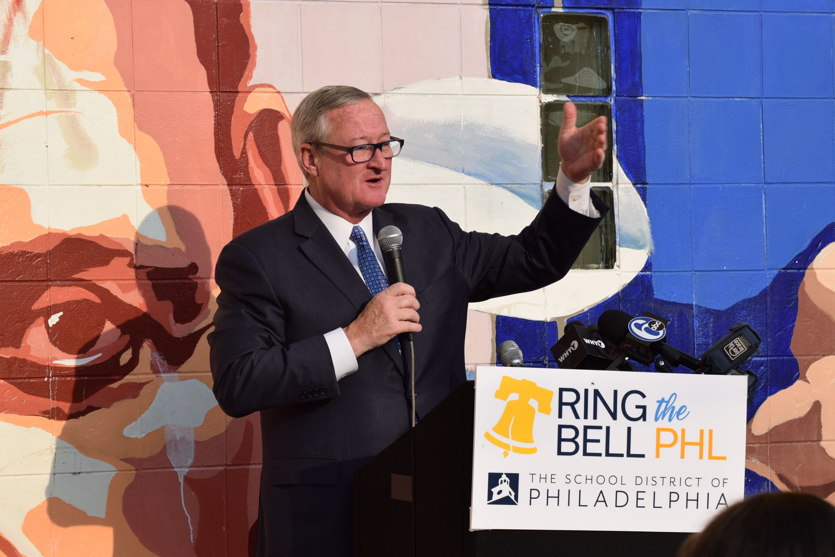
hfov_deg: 13.7
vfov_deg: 9.2
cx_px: 418
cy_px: 278
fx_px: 3480
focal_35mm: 150
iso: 200
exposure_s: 1/400
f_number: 10
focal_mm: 100
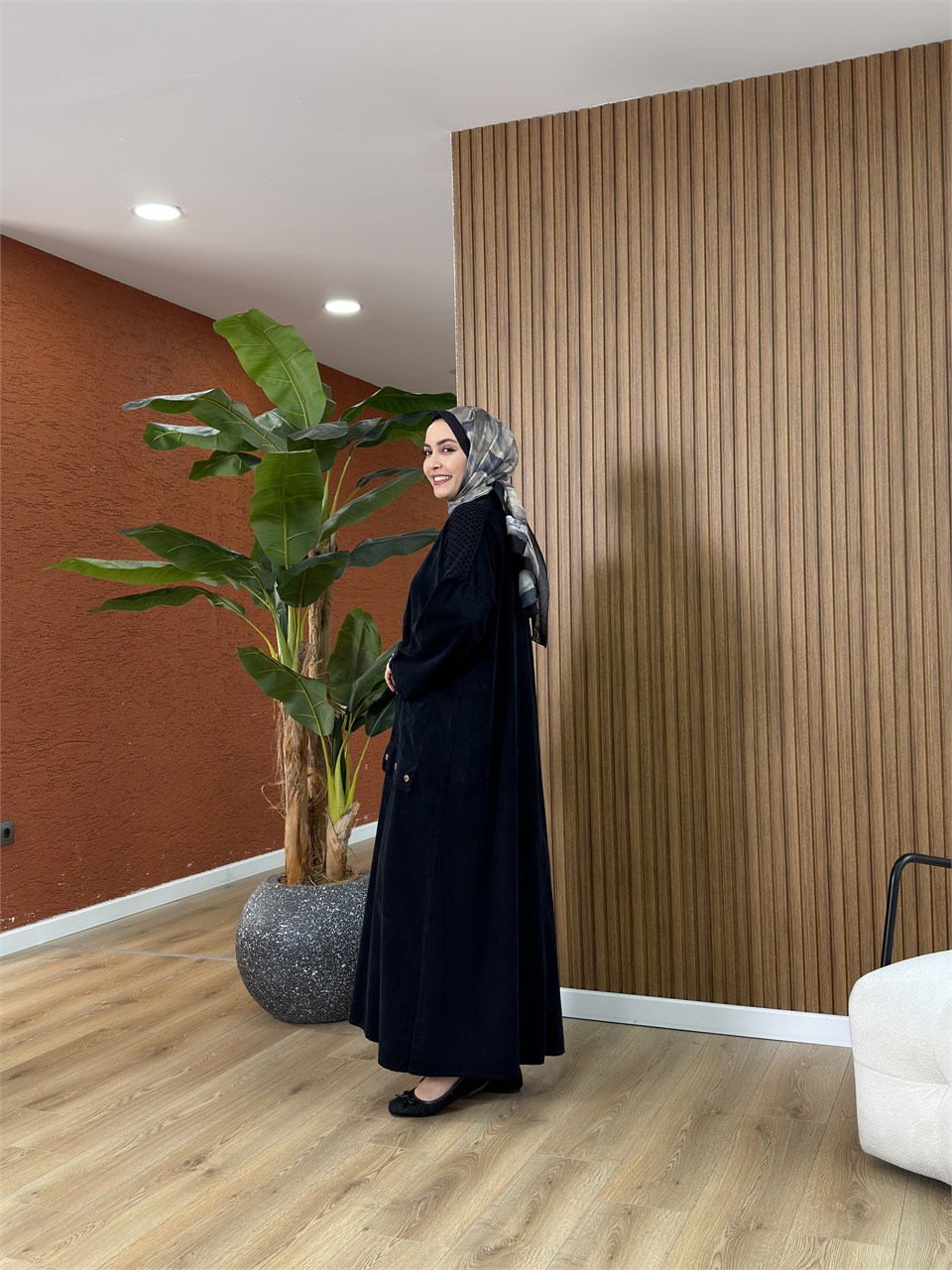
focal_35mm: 35
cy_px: 635
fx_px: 1283
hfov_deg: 40.7
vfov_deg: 52.6
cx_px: 476
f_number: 1.78
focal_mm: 6.76
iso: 125
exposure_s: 1/60
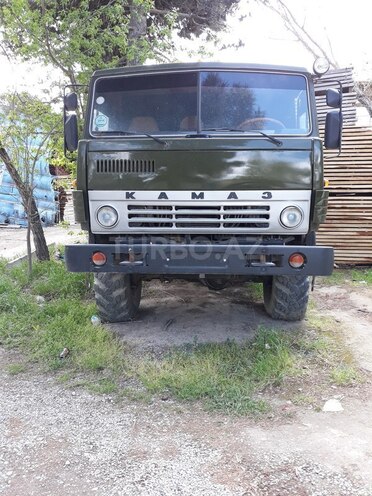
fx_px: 387
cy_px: 248
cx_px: 186
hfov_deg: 51.4
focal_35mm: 27
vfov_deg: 65.3
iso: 50
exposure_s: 1/100
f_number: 1.7
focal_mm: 3.71
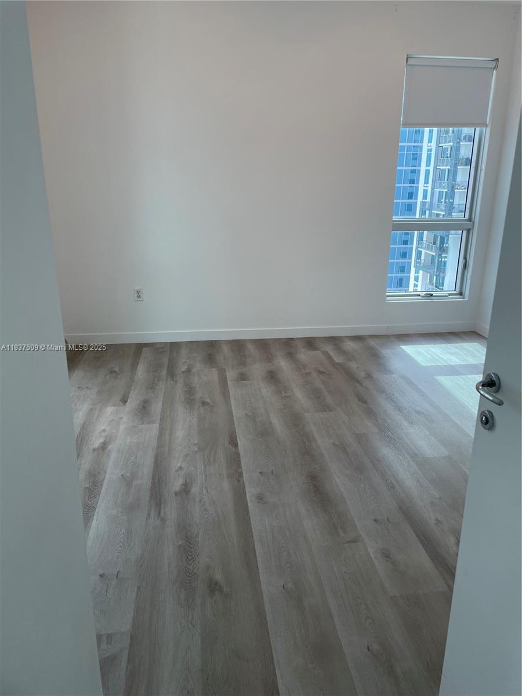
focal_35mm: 26
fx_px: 523
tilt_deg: -16.5
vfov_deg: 67.3
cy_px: 348
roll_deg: +0.8
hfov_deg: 53.1
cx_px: 261
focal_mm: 4.2
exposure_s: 1/121
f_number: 1.6
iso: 50
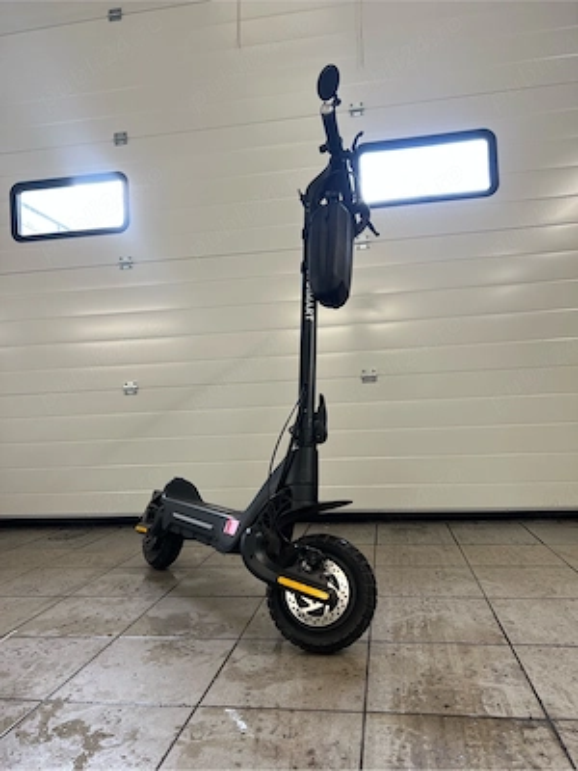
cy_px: 386
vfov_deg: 67.3
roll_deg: +2.7
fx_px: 579
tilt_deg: +1.7
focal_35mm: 26
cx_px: 289
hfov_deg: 53.1
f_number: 1.5
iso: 80
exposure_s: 1/100
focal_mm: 5.7
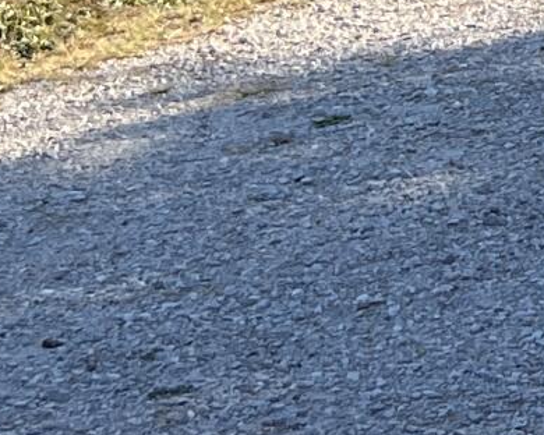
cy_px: -903
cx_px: 1022
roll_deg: +2.2
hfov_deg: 9.4
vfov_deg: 7.0
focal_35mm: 195
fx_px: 3140
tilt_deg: +5.6
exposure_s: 1/1934
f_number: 1.5
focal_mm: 5.7
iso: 50
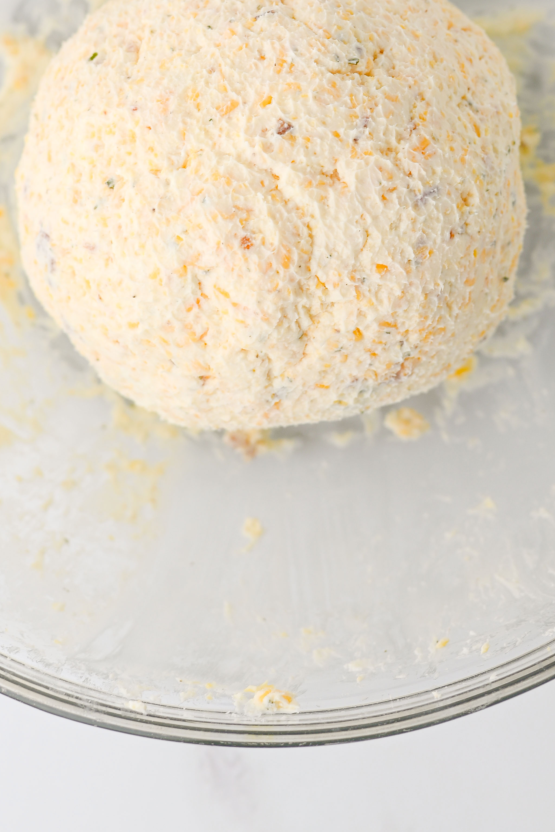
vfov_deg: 20.5
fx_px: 2266
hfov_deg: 14.0
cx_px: 289
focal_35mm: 98
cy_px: 127
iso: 100
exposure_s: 1/80
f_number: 5
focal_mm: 50
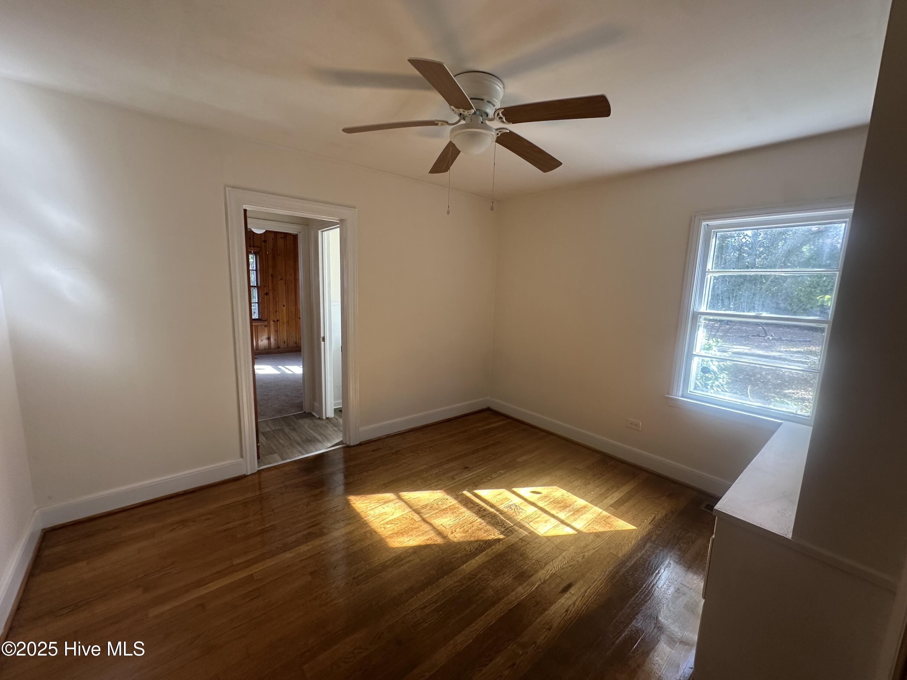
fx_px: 367
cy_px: 340
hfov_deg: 102.1
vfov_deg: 85.7
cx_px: 454
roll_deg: -2.0
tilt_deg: -8.3
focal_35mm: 14
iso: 125
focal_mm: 2.22
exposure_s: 1/99
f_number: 2.2
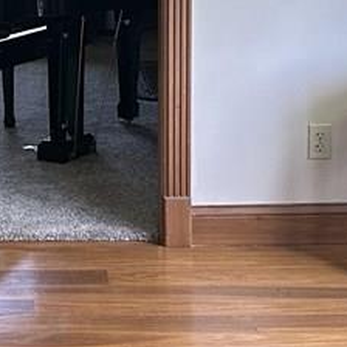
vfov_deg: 14.2
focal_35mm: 121
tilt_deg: -6.5
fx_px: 1372
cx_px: -28
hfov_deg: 14.1
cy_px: 22
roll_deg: -0.3
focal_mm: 6.86
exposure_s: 1/121
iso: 200
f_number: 1.78
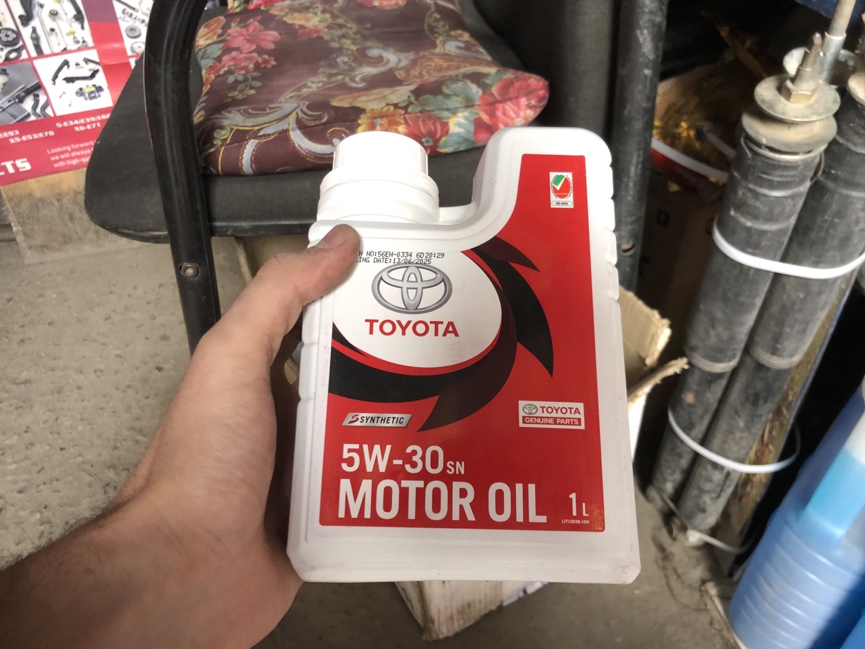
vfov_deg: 48.2
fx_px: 725
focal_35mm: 29
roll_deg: -1.3
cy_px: 325
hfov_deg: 61.7
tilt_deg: -38.2
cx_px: 430
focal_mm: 4
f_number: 1.8
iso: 40
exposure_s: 1/30
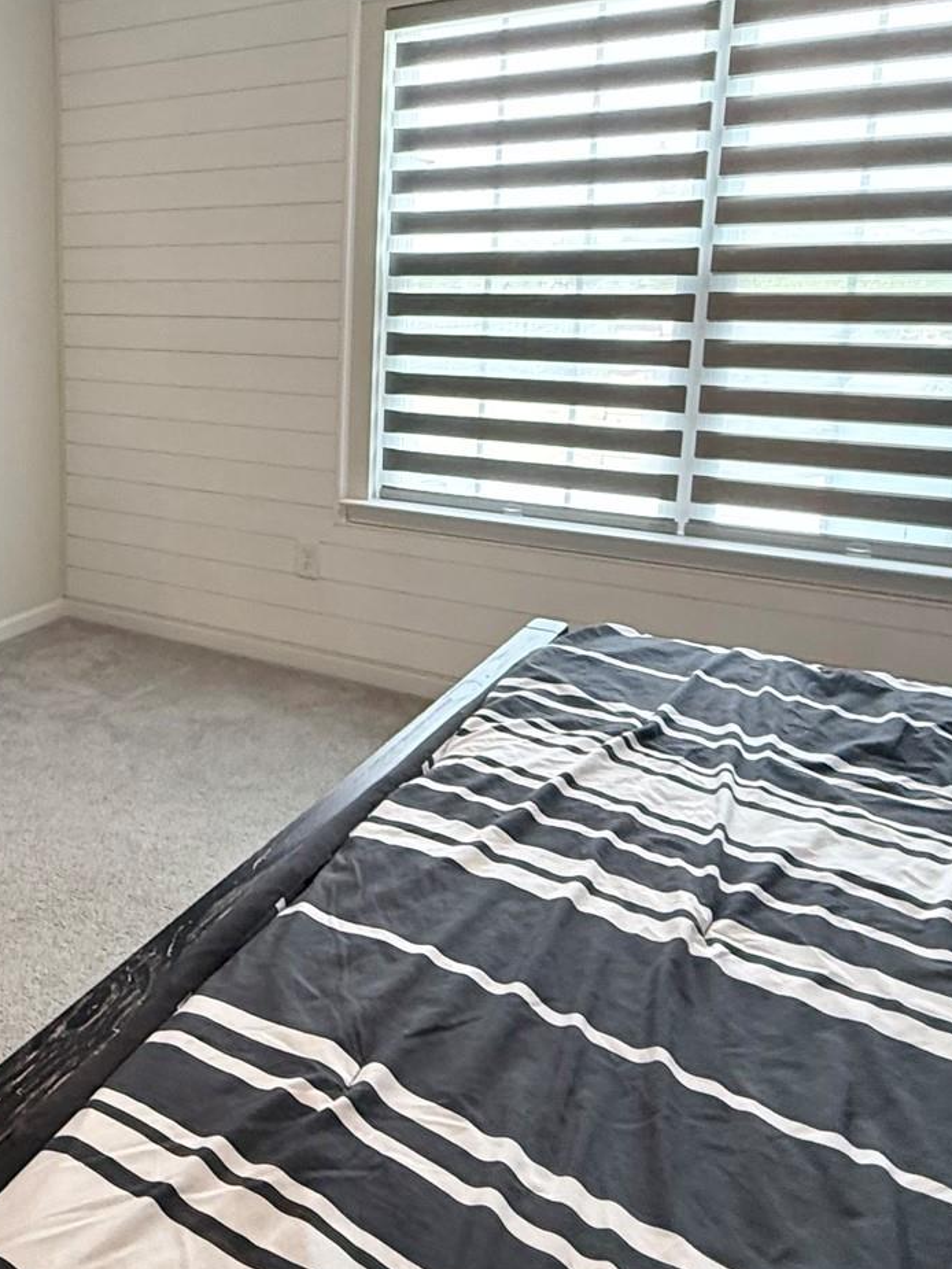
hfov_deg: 42.1
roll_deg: +0.7
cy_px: 493
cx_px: 114
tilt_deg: -11.2
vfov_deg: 57.8
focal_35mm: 31
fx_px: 1136
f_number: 2.2
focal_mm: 2.22
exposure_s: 1/120
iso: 400
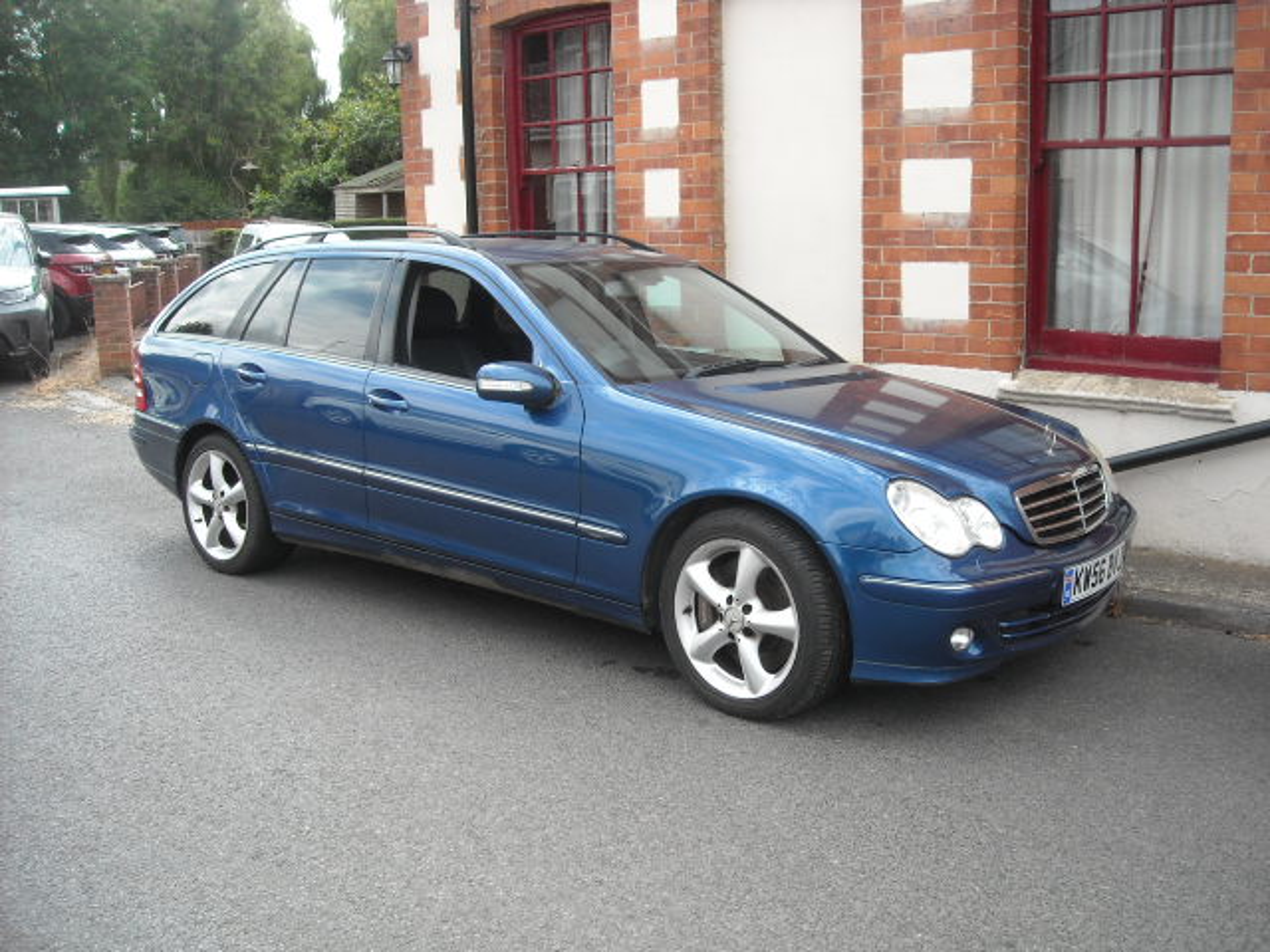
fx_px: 1284
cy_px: 476
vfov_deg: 40.7
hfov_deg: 52.6
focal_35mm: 35
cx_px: 635
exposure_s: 1/250
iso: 64
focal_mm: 5.7
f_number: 2.8
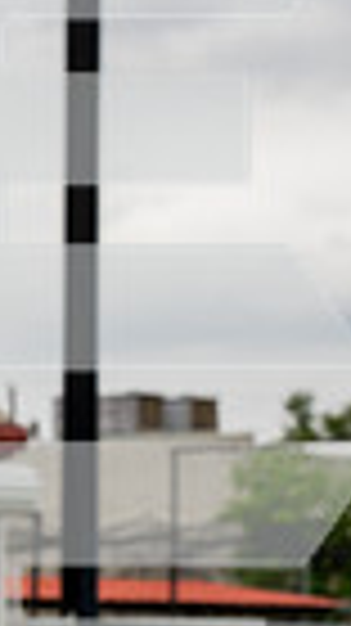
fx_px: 3895
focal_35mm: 235
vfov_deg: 9.1
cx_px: -794
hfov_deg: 4.9
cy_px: 649
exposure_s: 1/250
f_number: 8
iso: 50
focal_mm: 50
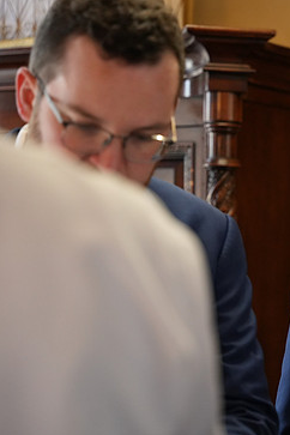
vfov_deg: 18.3
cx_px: 327
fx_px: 1353
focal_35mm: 112
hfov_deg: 12.0
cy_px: 212
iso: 4000
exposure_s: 1/200
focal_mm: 70
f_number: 2.8
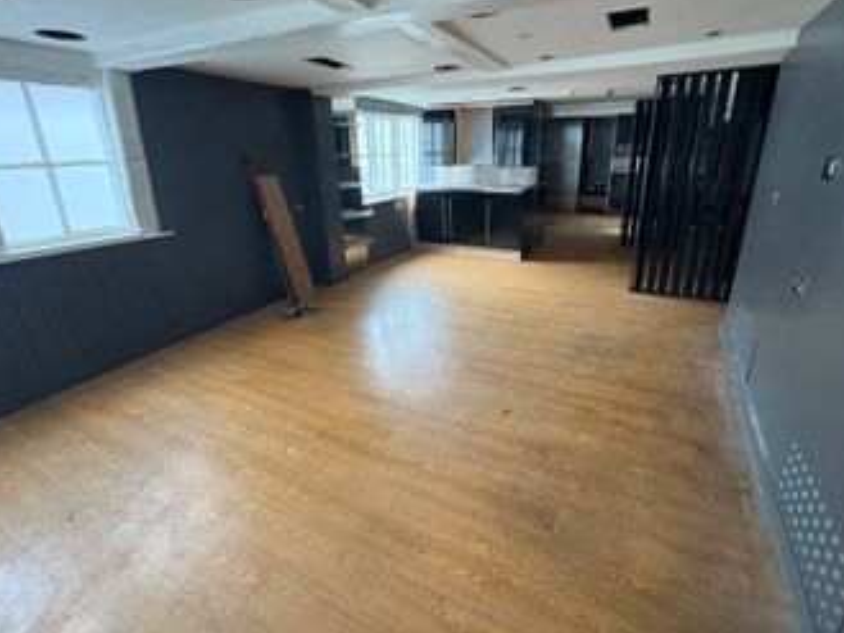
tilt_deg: -18.6
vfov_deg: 74.5
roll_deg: +0.2
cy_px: 282
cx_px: 452
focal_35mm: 17
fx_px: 415
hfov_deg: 90.9
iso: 320
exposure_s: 1/60
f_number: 2.2
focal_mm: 2.22
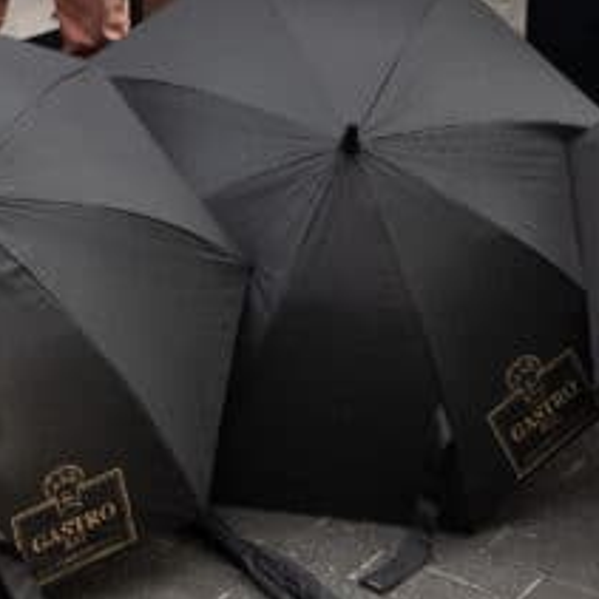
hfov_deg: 15.4
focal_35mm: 107
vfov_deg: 15.2
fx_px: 2095
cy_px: -265
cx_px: -213
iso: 1600
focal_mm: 26
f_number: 7.1
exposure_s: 1/320
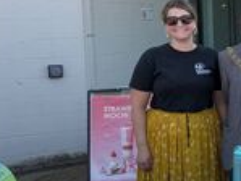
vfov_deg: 20.5
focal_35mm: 72
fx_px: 502
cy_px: 77
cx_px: 347
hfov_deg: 22.7
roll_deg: -0.2
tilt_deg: -6.8
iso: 80
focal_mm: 6.76
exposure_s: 1/1292
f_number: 1.78
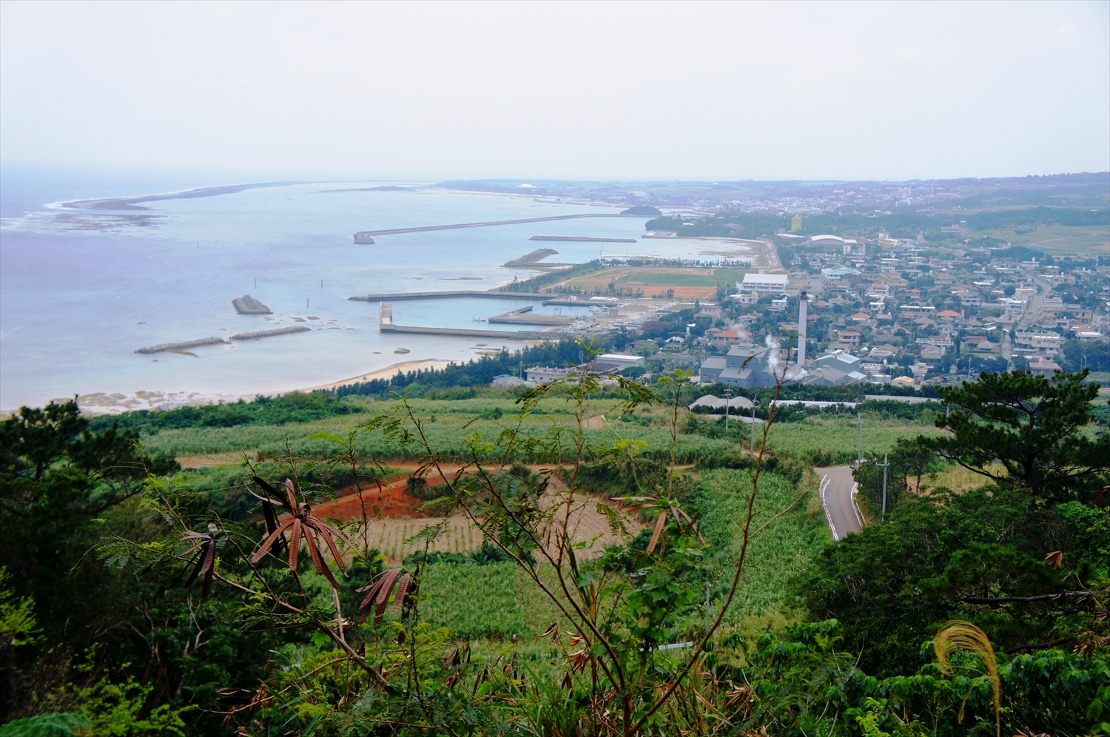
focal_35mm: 46
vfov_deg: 28.9
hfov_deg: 42.4
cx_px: 555
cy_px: 368
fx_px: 1432
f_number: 6.3
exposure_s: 1/320
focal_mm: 31
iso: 200
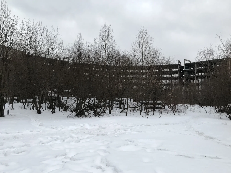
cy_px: 86
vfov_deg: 49.7
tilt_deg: +3.8
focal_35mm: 28
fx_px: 187
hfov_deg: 63.4
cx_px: 116
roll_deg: +2.1
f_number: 1.8
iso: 32
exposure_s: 1/100
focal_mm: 3.99
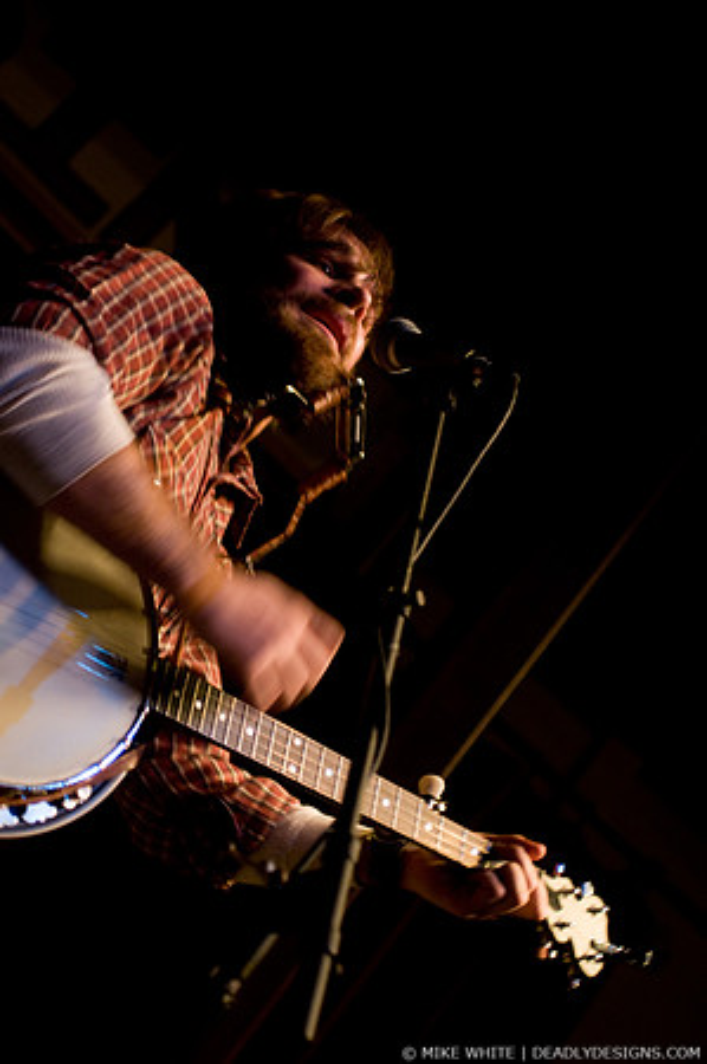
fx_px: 2303
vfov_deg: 26.0
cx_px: 354
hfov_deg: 17.5
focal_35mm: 78
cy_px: 532
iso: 640
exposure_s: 1/40
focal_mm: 52
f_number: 2.8
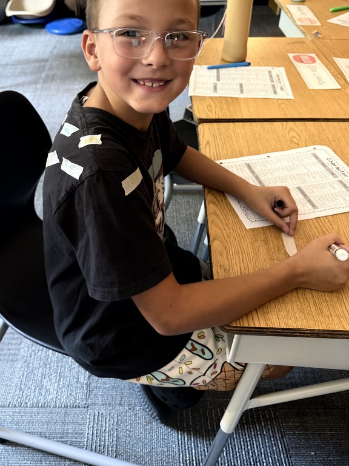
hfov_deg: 43.9
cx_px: 136
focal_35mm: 32
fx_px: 430
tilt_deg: -34.3
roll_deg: +1.5
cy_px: 172
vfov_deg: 56.1
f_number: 1.78
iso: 800
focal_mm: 6.76
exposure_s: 1/60
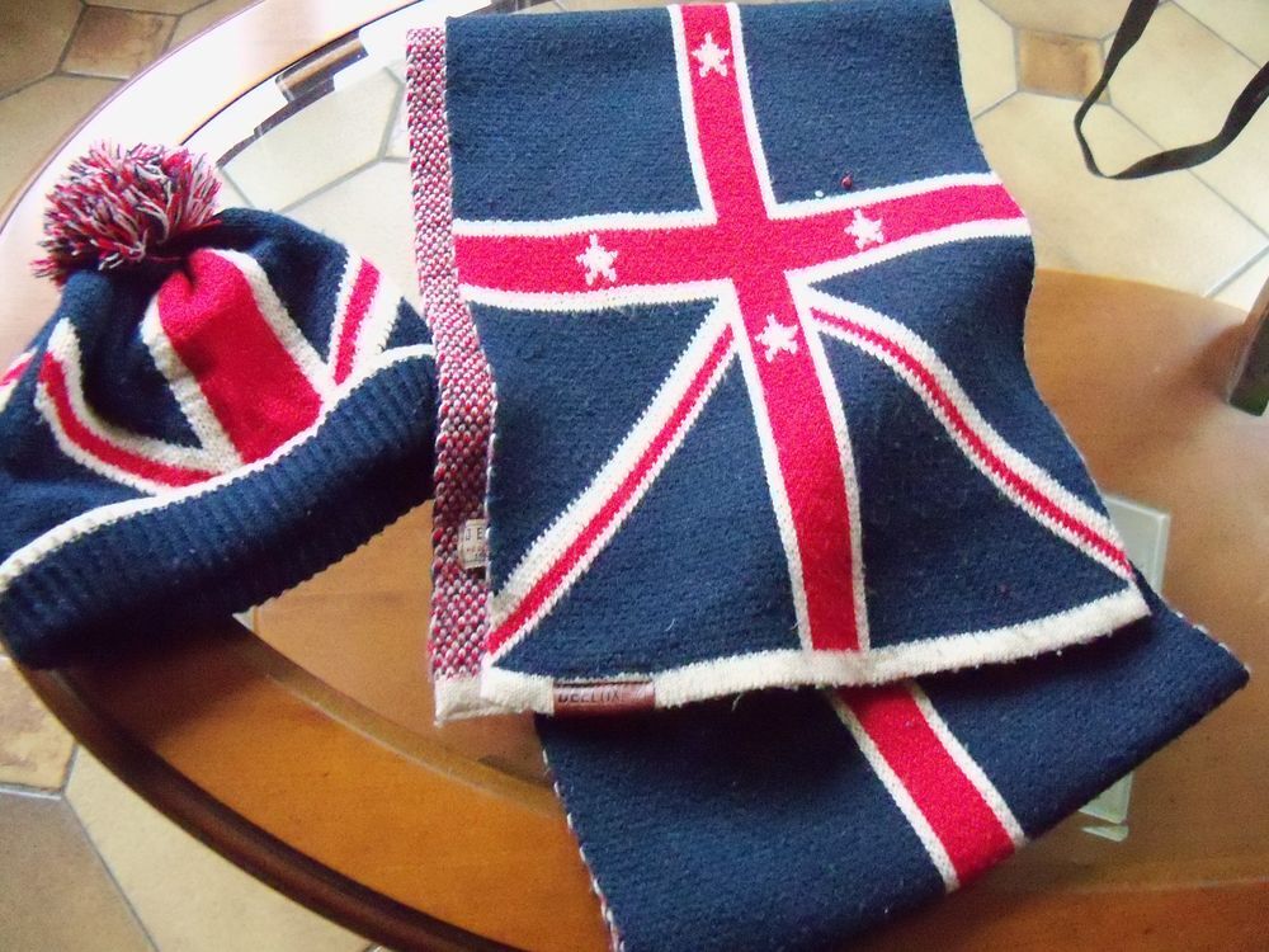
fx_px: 1283
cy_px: 476
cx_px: 634
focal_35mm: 35
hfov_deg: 52.6
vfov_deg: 40.7
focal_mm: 6.2
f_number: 3.5
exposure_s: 1/20
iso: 1600
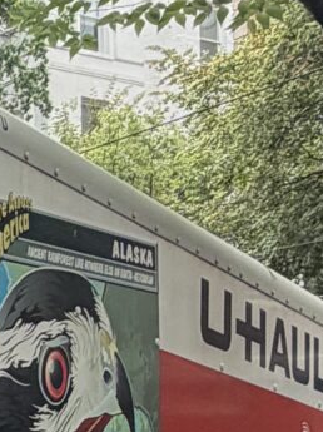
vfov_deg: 18.3
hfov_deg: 11.5
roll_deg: -0.6
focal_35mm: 104
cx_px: -472
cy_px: 456
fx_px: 1296
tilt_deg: +3.6
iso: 64
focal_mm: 2.22
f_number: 2.2
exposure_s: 1/124
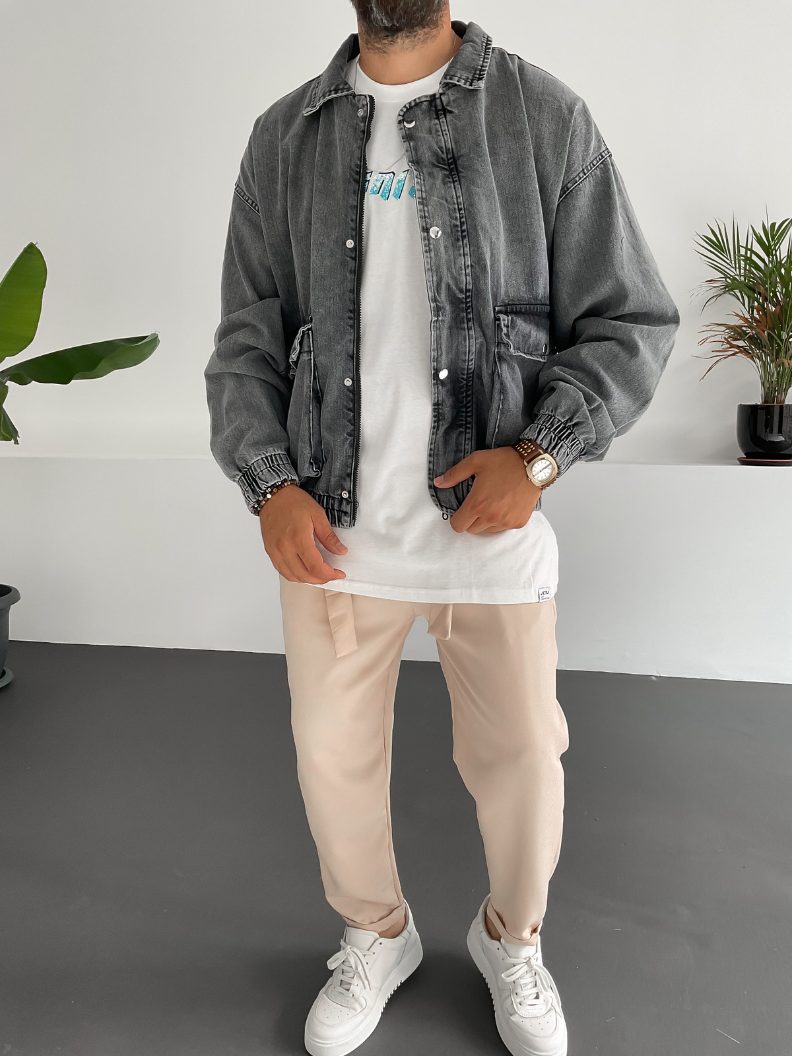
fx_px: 885
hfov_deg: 48.2
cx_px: 396
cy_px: 528
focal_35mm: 29
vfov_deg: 61.7
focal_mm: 3
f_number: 1.8
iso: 50
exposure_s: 1/120
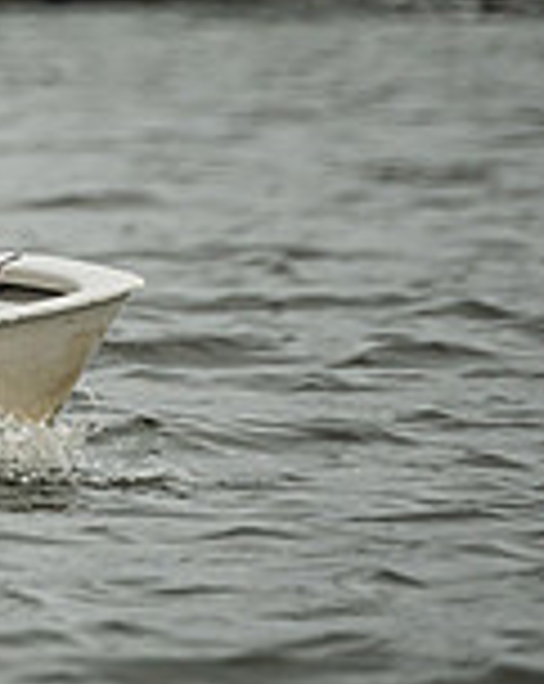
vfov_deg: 1.3
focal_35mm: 1474
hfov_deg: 1.0
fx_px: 29755
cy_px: -164
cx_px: -710
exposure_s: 1/5000
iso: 320
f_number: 5.6
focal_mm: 400
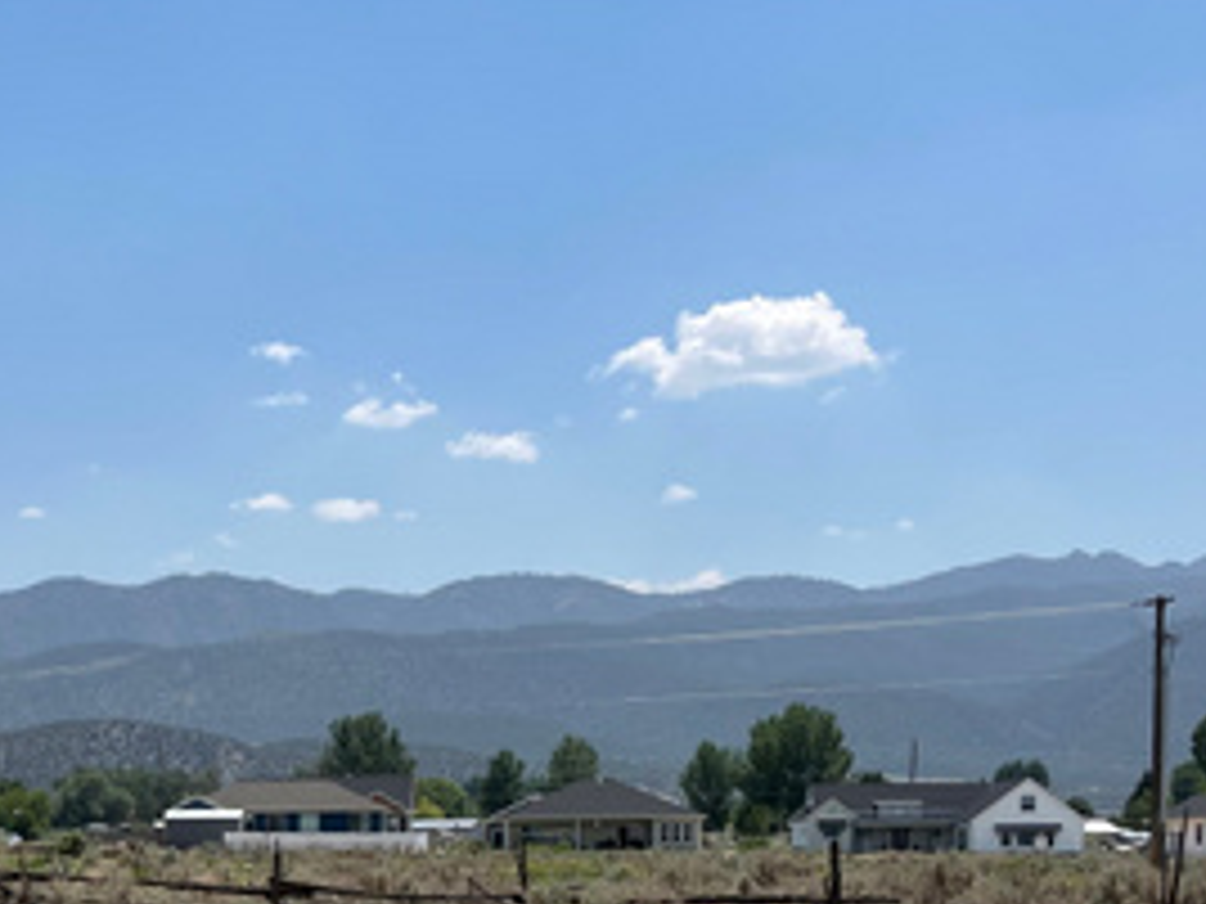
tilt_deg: -1.8
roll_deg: +0.4
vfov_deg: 22.5
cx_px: -166
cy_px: 967
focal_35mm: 62
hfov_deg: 28.0
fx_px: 2160
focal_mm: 4.2
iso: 32
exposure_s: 1/5051
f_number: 1.6
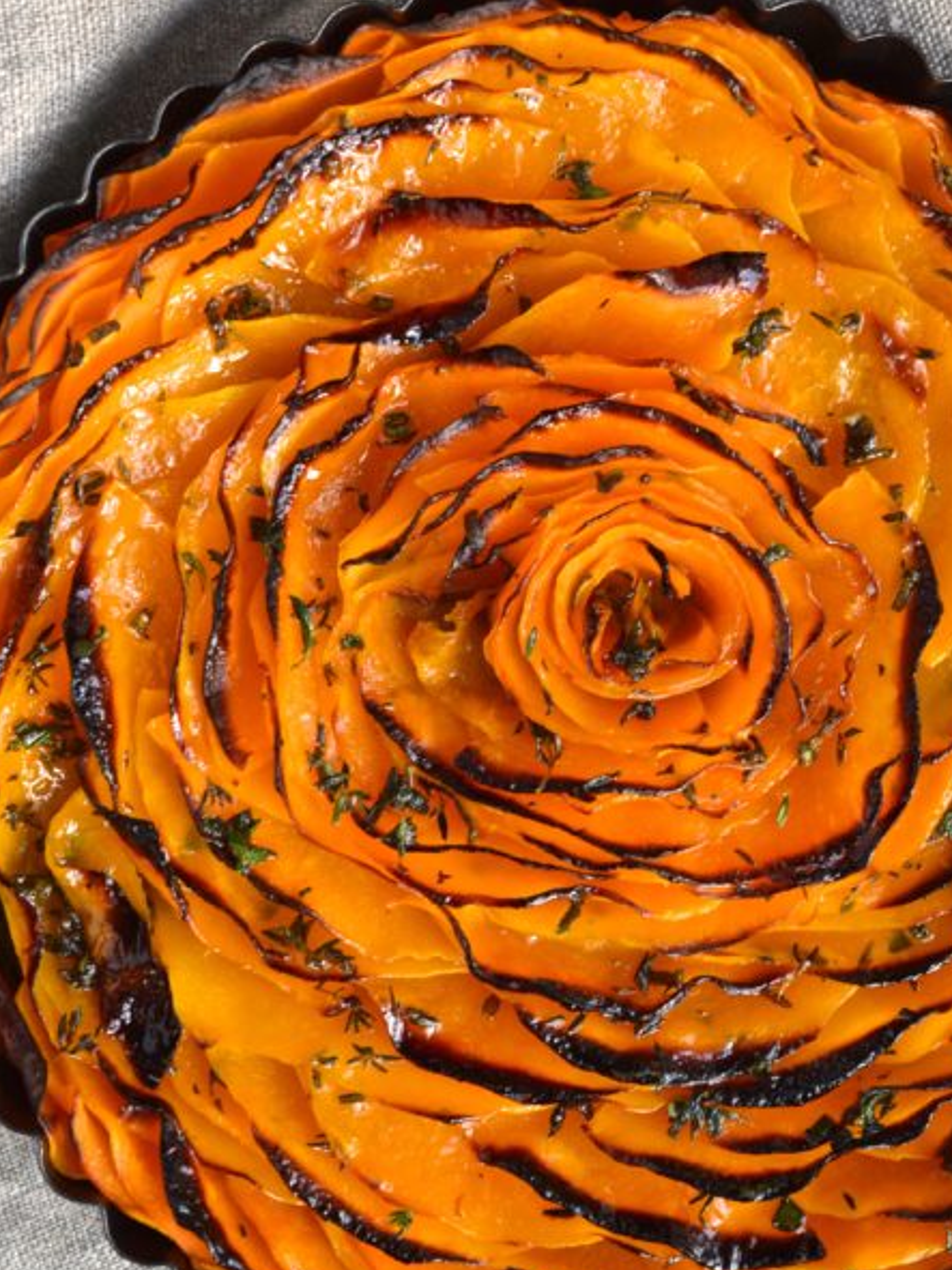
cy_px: 578
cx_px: 611
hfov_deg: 14.8
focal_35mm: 100
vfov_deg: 19.6
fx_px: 3668
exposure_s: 1/125
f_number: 5.6
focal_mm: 40
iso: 280
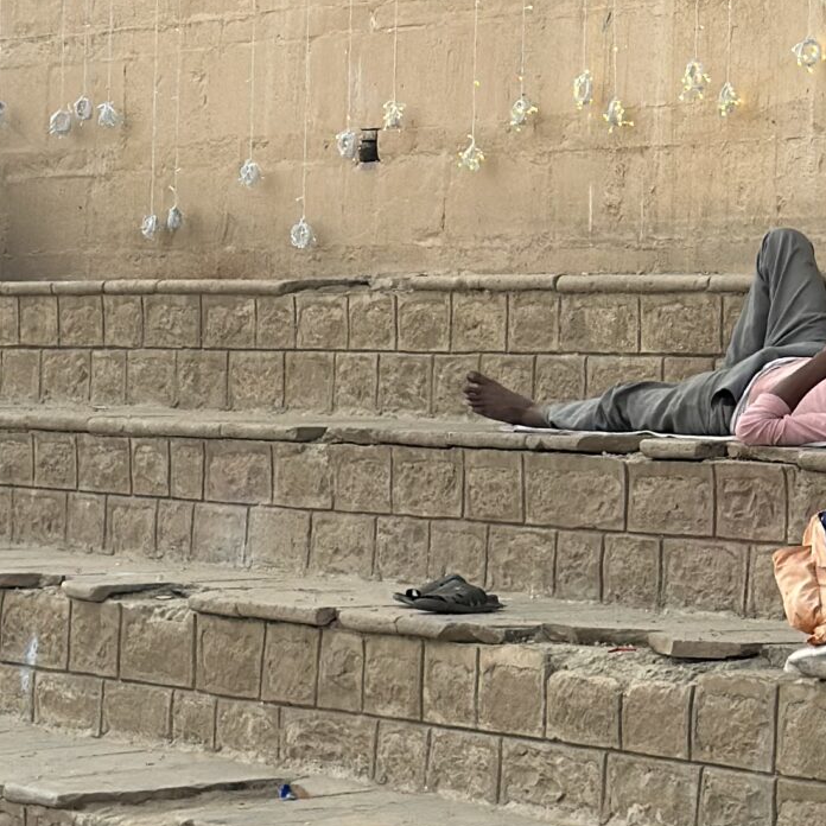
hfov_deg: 11.0
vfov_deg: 11.2
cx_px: 968
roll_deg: -2.0
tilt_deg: +0.4
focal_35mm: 156
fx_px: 4211
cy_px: 348
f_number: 1.78
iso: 100
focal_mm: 6.86
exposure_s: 1/2597
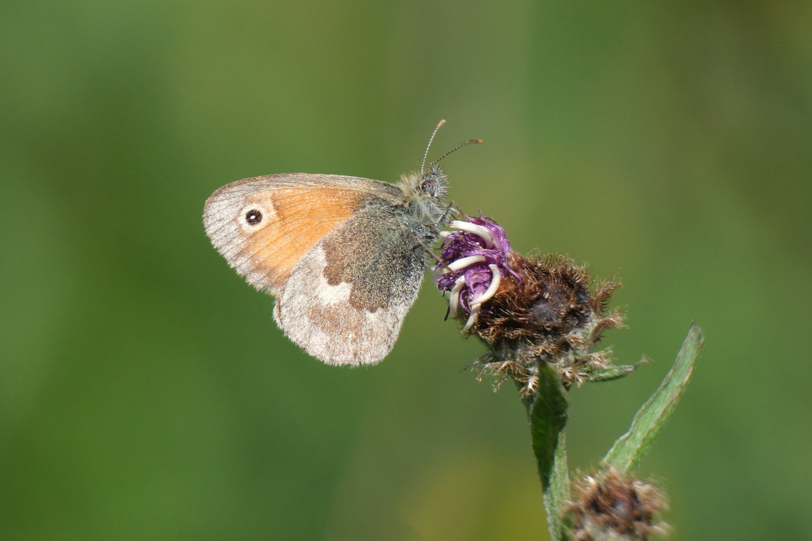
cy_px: 270
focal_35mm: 600
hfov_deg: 3.4
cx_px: 406
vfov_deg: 2.3
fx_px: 13532
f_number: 5.6
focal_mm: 400
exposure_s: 1/2000
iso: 800
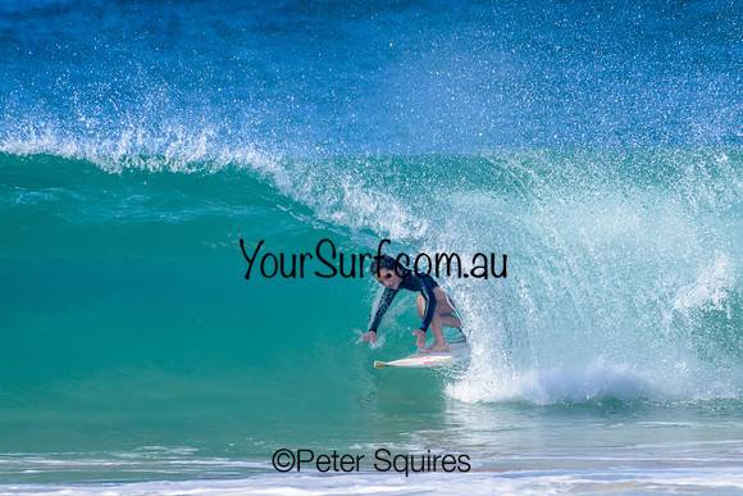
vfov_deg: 1.4
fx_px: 20643
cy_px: 248
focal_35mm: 1000
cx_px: 372
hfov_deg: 2.1
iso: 1100
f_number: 11
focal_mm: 1000
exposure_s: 1/2000
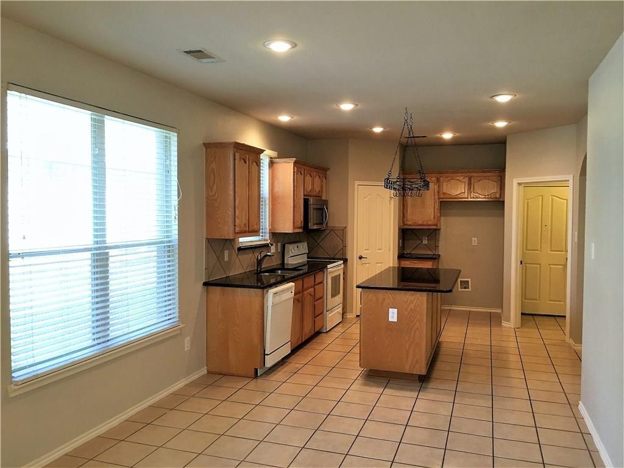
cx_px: 312
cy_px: 234
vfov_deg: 48.2
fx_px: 523
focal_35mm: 29
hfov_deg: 61.7
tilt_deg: -1.4
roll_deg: -0.3
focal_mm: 4.15
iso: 50
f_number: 2.2
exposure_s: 1/15
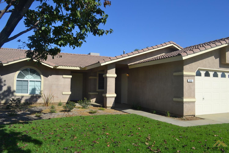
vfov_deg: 47.9
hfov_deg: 67.4
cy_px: 76
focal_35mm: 27
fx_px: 172
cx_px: 114
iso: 100
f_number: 8
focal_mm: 18
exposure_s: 1/250
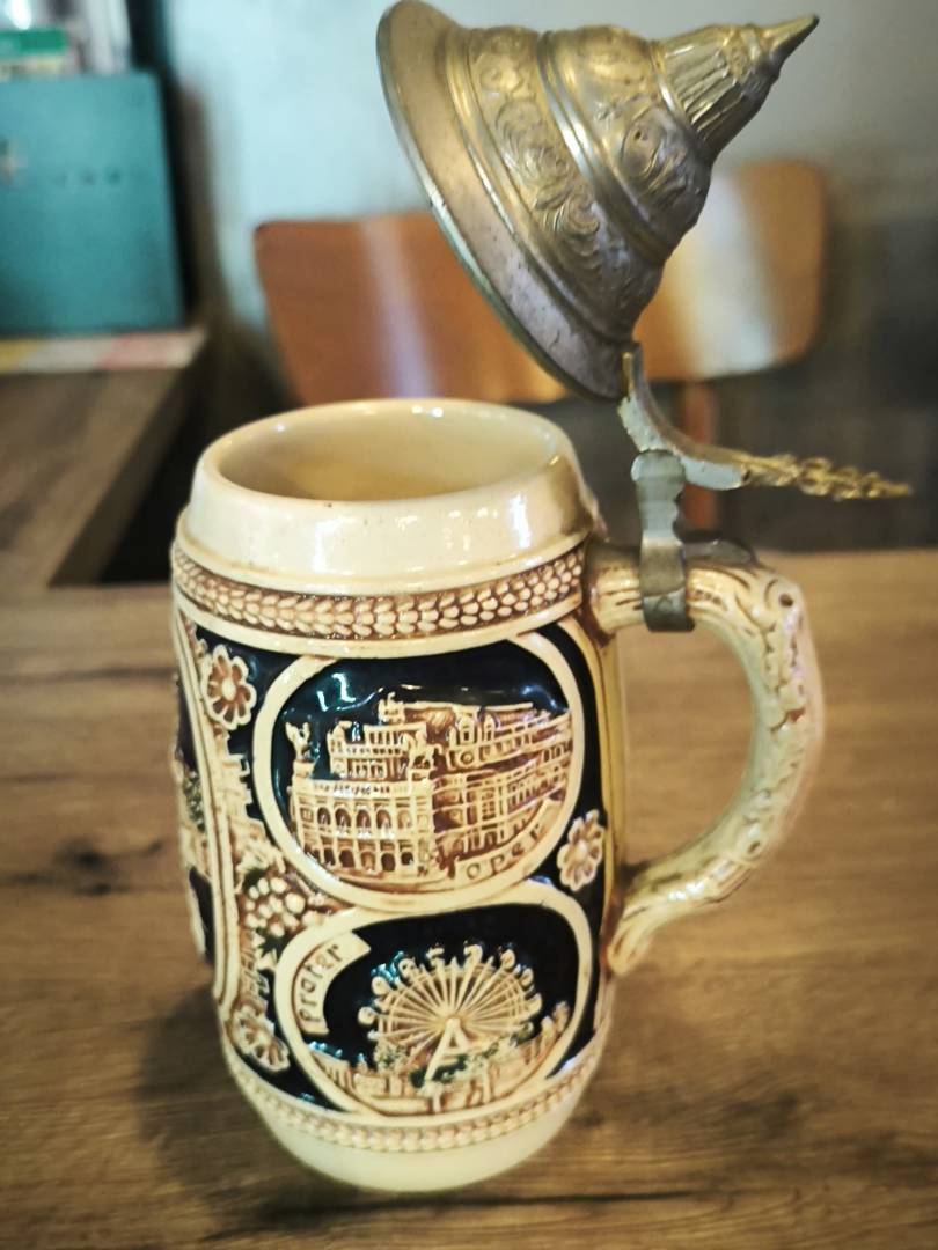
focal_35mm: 35
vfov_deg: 52.6
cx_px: 469
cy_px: 625
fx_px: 1265
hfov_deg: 40.7
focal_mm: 6.92
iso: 2500
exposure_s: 1/25
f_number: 1.9
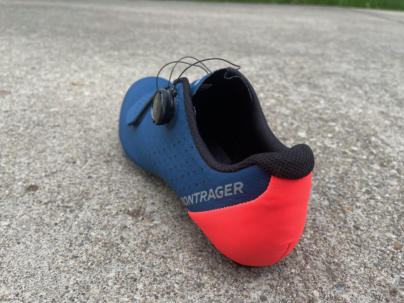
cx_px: 202
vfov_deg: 53.1
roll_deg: +1.1
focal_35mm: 26
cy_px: 152
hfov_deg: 67.3
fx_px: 303
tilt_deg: -29.6
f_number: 1.6
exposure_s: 1/197
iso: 32
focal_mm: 5.1
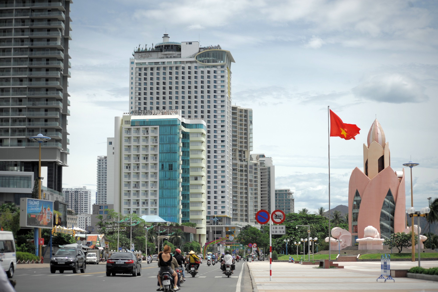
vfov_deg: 19.4
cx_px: 219
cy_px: 146
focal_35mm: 70
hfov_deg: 28.9
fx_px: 851
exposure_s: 1/3200
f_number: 4
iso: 250
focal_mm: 70
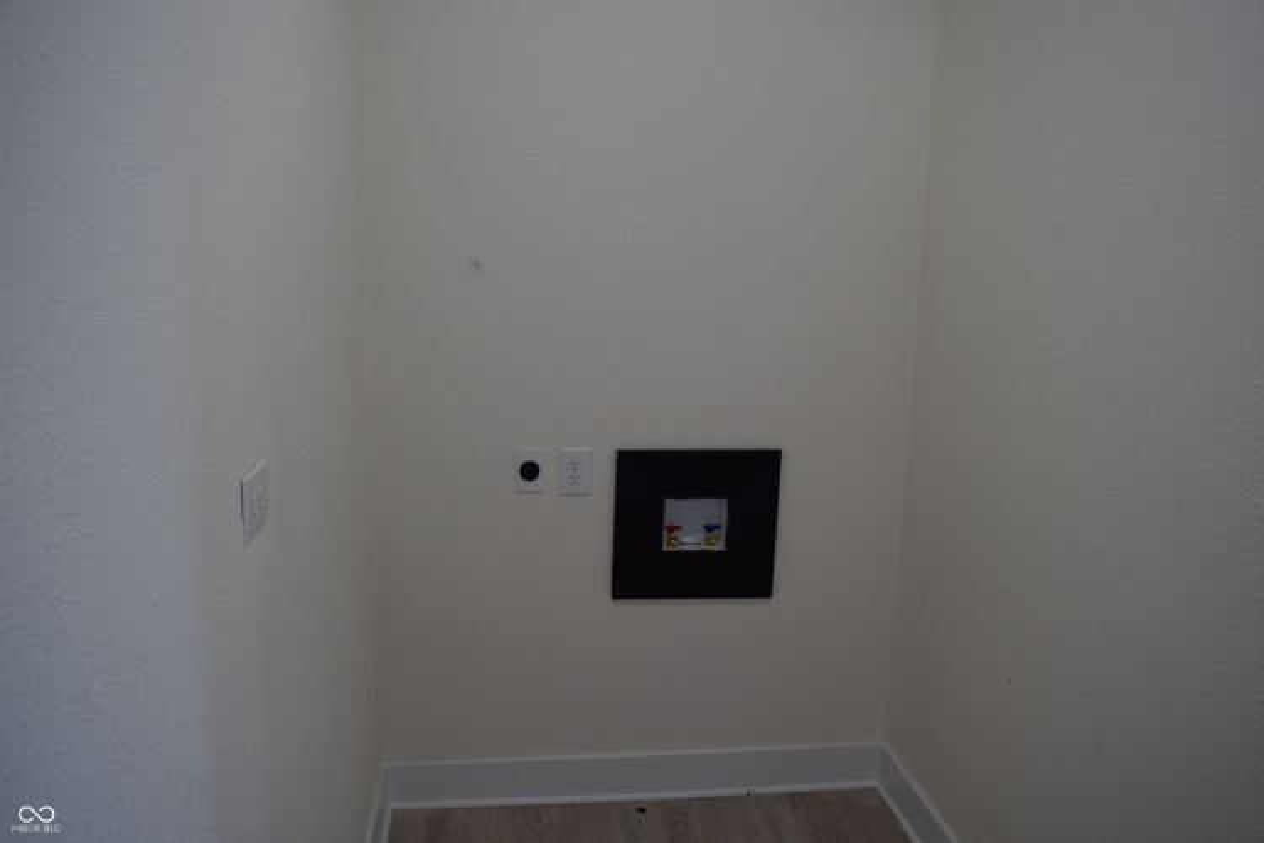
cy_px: 422
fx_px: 948
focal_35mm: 27
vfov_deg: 47.9
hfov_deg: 67.4
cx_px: 632
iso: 400
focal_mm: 18
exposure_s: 1/80
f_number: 4.5
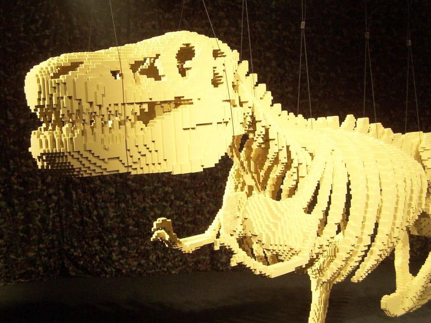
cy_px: 132
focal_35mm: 47
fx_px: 585
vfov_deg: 30.8
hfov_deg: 40.4
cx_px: 203
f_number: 2.8
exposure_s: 1/6
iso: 80
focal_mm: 6.3
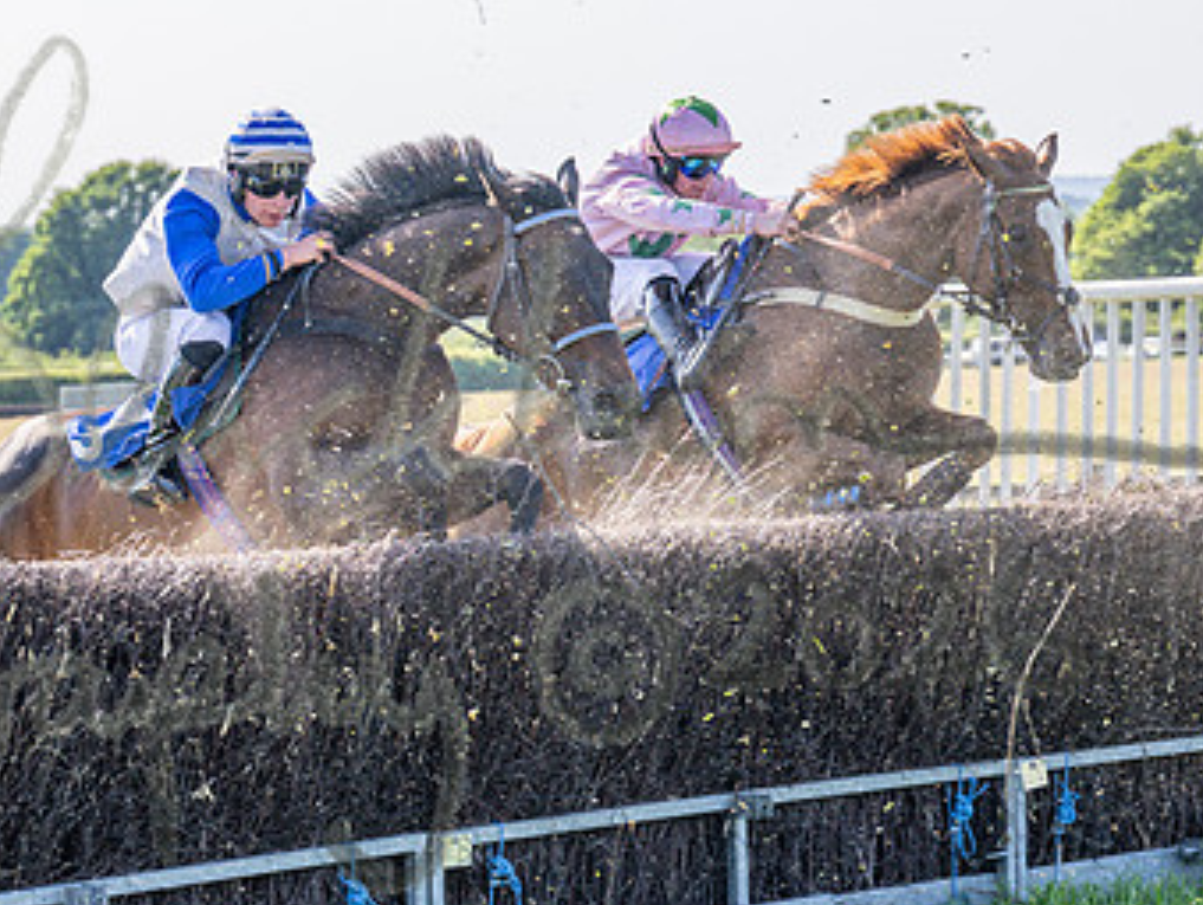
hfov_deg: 14.6
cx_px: 286
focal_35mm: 134
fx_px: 4662
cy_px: 284
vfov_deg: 11.1
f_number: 4
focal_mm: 70
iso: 200
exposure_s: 1/1600
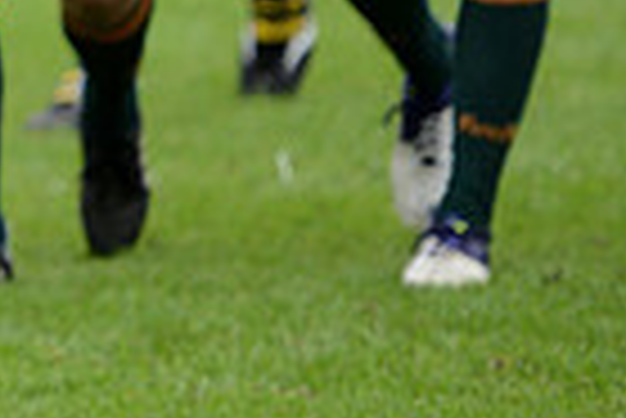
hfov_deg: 3.1
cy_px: -438
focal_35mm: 667
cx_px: -549
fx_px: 11610
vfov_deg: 2.1
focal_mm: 160
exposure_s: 1/500
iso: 400
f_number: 2.8
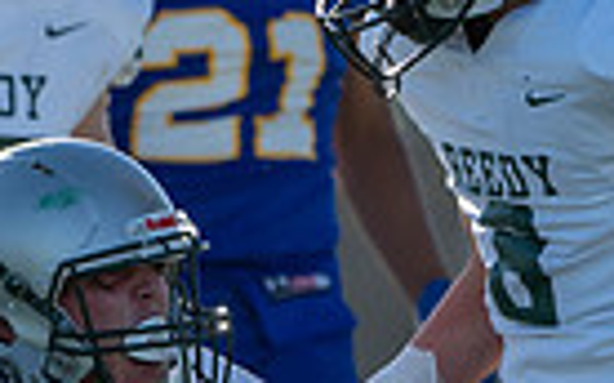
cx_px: -174
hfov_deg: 1.6
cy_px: 684
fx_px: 21686
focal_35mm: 1297
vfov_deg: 1.0
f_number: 5.6
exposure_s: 1/1250
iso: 500
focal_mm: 303
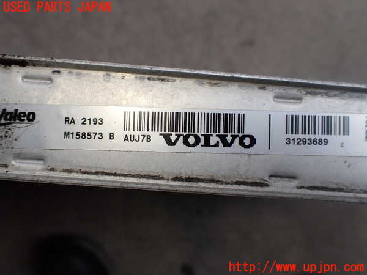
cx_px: 184
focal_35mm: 30
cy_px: 138
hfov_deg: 60.0
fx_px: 318
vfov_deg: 46.8
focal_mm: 5.4
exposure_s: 1/160
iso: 100
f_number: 3.2
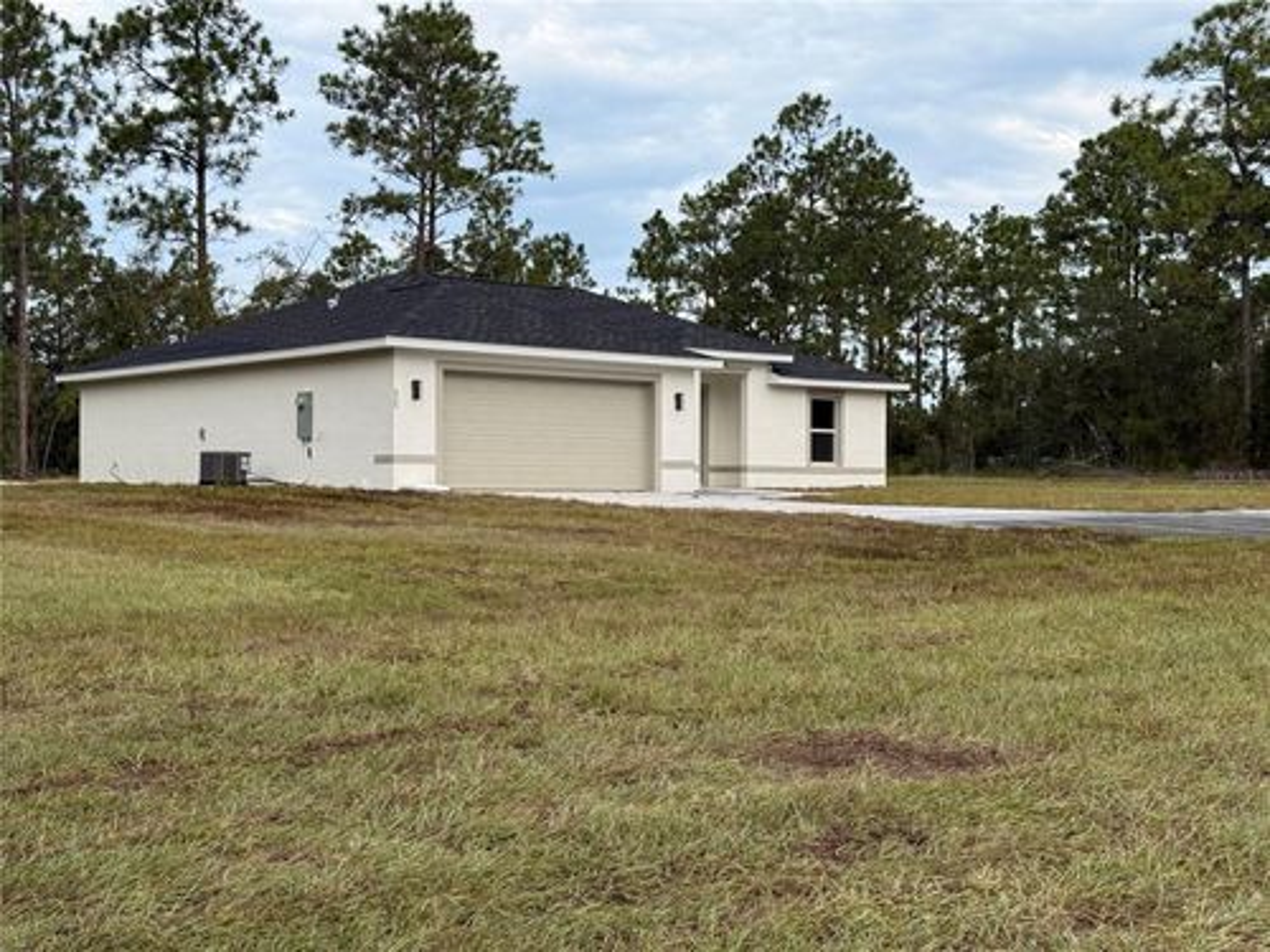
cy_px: 476
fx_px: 1761
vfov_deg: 30.3
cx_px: 635
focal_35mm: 48
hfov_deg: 39.7
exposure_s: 1/2146
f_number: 1.78
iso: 64
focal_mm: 6.76
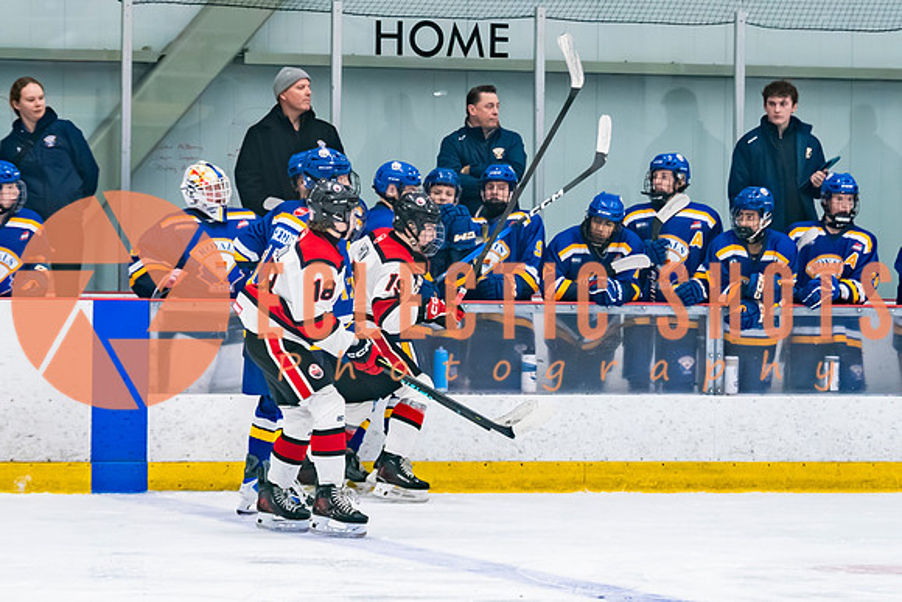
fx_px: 5027
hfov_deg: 10.2
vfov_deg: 6.8
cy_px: 408
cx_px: 303
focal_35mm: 201
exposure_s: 1/640
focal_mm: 95
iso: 1600
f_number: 2.8
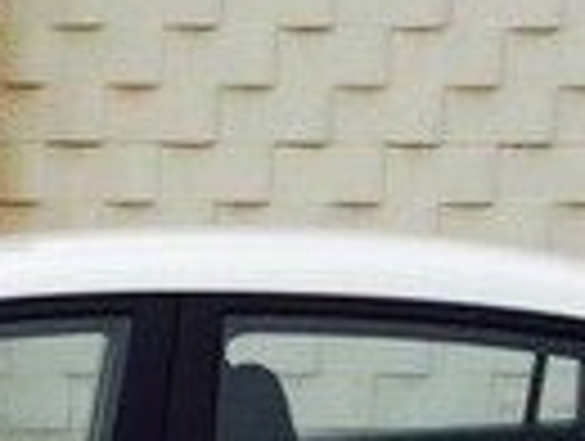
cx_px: 63
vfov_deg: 8.6
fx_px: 2827
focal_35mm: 167
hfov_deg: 11.7
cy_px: 767
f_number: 2.4
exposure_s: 1/1869
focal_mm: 4.12
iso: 50
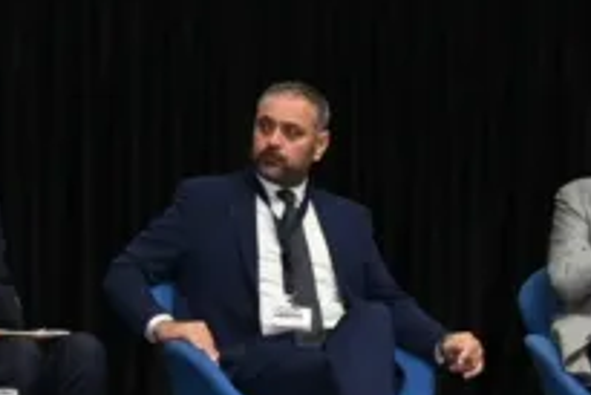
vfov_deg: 7.3
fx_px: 3080
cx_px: 257
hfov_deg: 11.0
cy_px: 244
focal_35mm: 188
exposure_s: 1/60
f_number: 3.8
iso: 500
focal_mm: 25
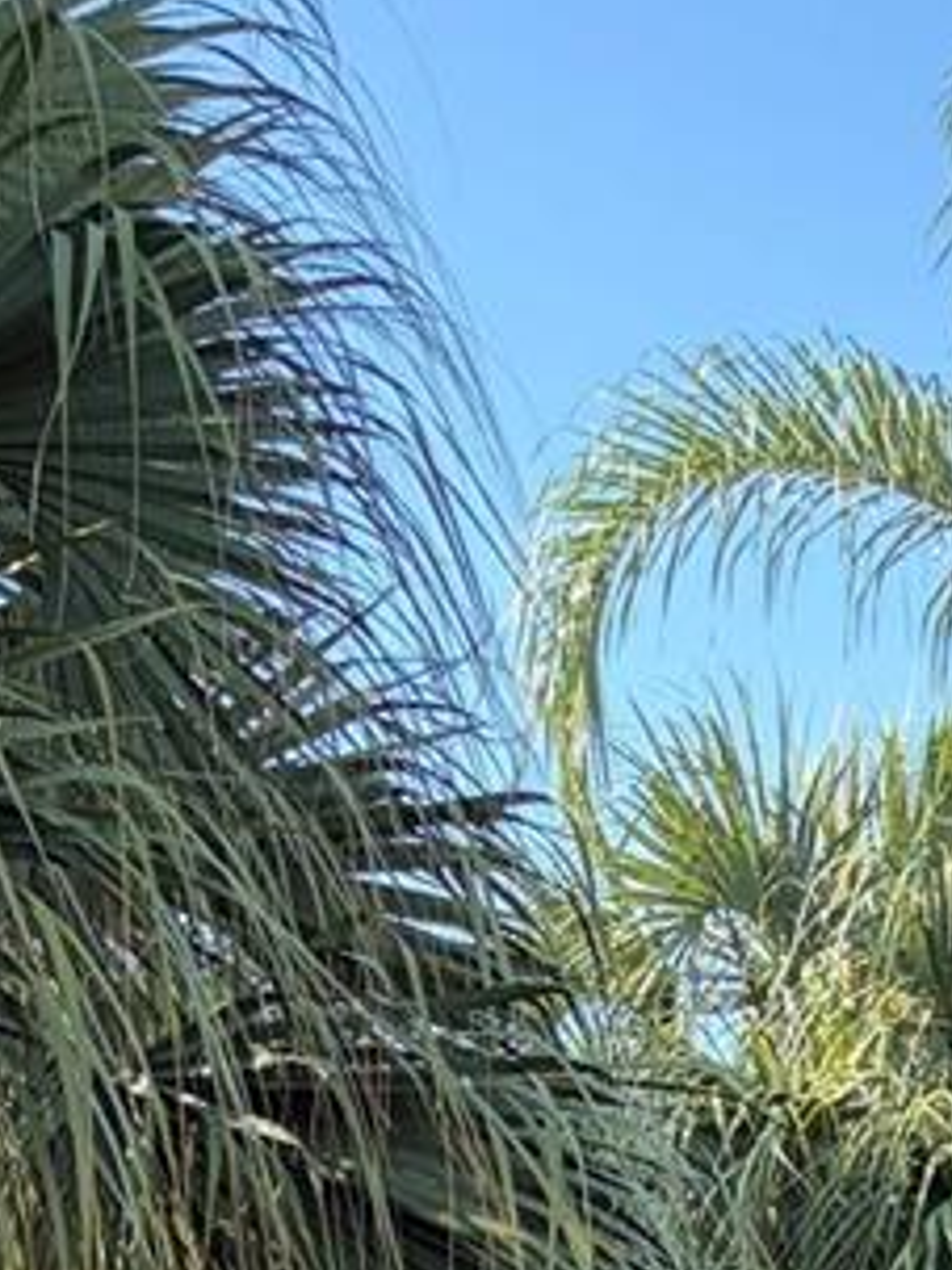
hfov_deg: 13.0
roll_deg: -1.0
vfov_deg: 16.3
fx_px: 3780
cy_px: 2213
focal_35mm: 103
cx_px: 1719
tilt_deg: -5.9
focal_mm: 5.96
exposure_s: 1/764
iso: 64
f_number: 1.6
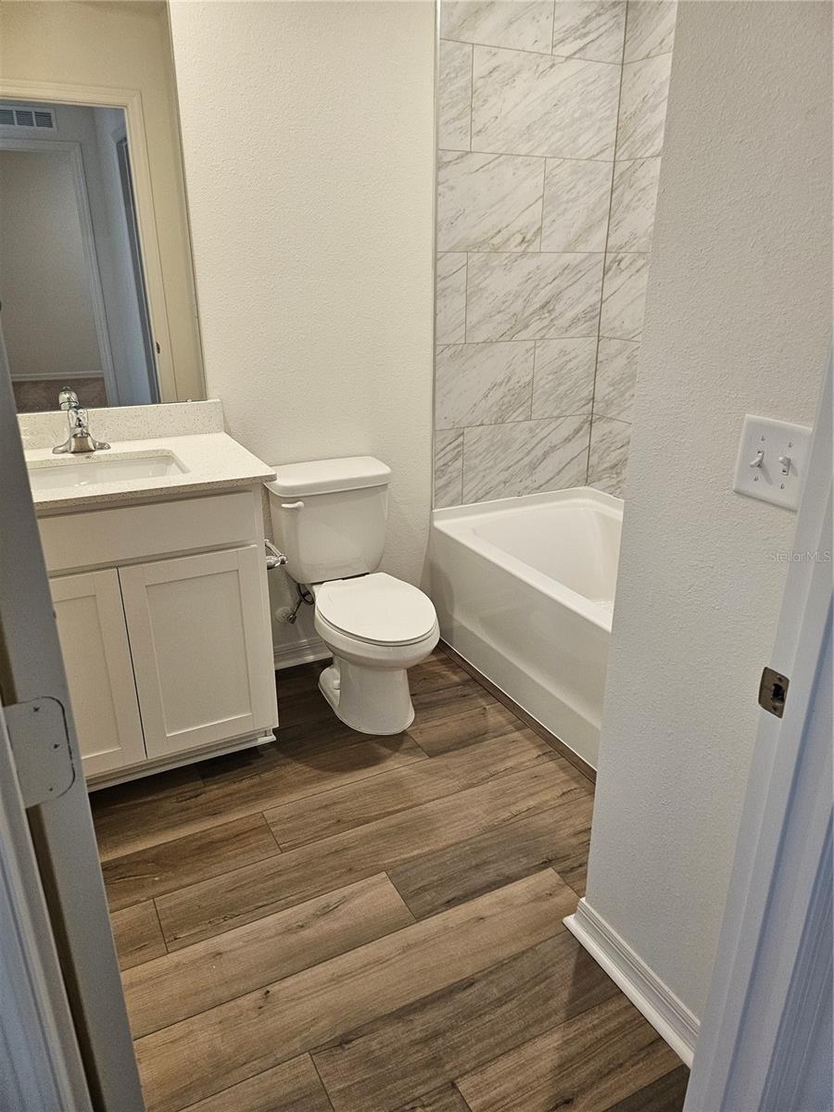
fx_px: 771
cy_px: 556
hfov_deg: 56.8
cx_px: 417
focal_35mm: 24
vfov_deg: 71.6
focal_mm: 5
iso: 200
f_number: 1.8
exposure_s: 1/120
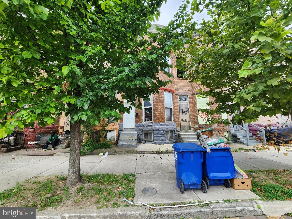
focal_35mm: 13
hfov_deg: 106.2
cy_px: 110
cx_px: 146
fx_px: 110
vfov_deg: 89.9
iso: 50
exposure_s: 1/221
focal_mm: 2.2
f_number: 2.2
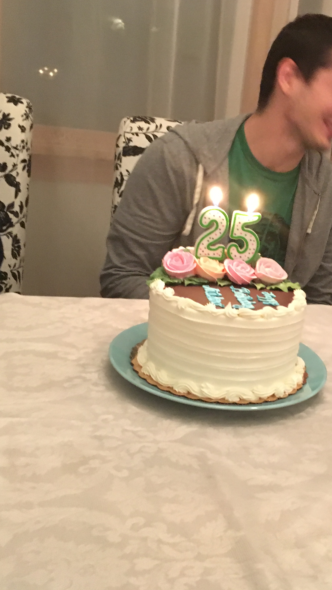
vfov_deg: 47.4
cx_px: 294
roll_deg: -9.2
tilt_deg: -16.9
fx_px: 673
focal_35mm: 43
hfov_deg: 26.8
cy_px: 296
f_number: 2.2
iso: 320
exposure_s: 1/15
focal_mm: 4.15
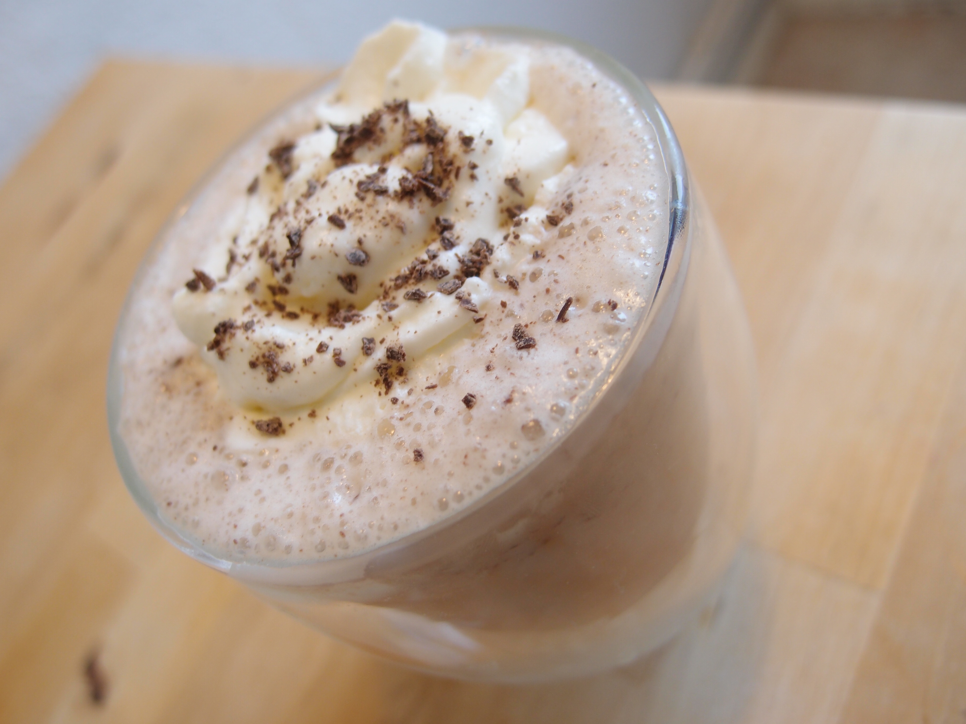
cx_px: 483
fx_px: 781
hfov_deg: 63.4
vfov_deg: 49.7
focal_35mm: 28
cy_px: 362
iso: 100
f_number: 2
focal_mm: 6
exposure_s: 1/80
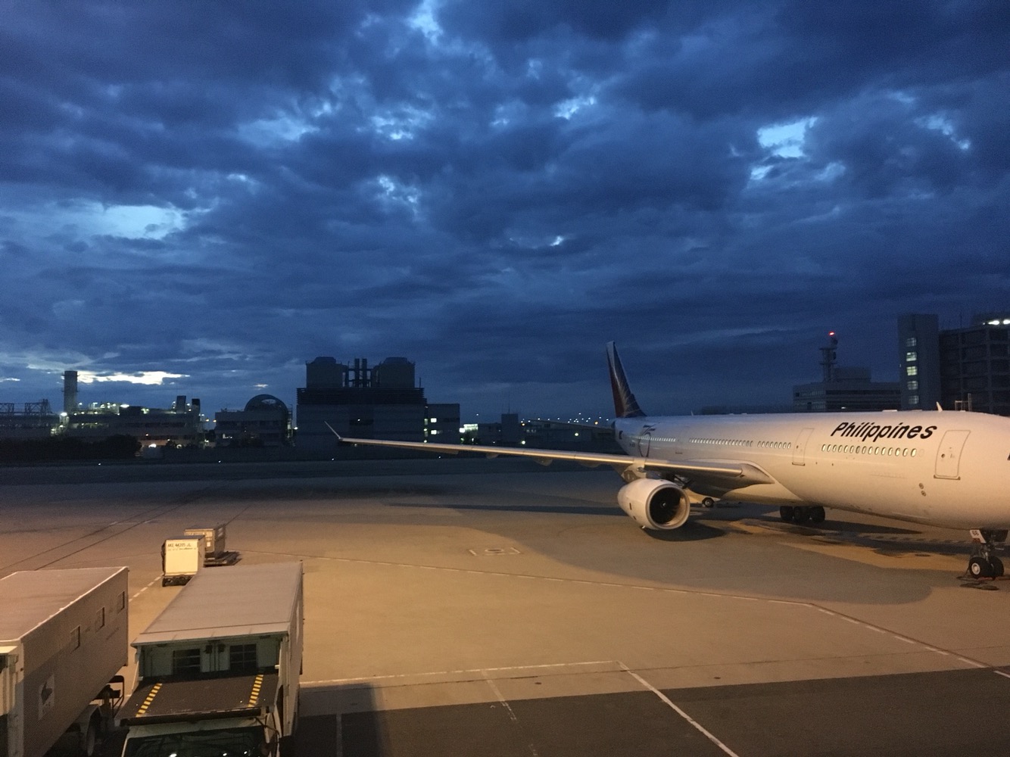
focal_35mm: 29
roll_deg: +0.7
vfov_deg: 48.2
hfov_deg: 61.7
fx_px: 846
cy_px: 378
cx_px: 505
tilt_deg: +3.3
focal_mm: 4.15
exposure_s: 1/15
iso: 640
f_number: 2.2
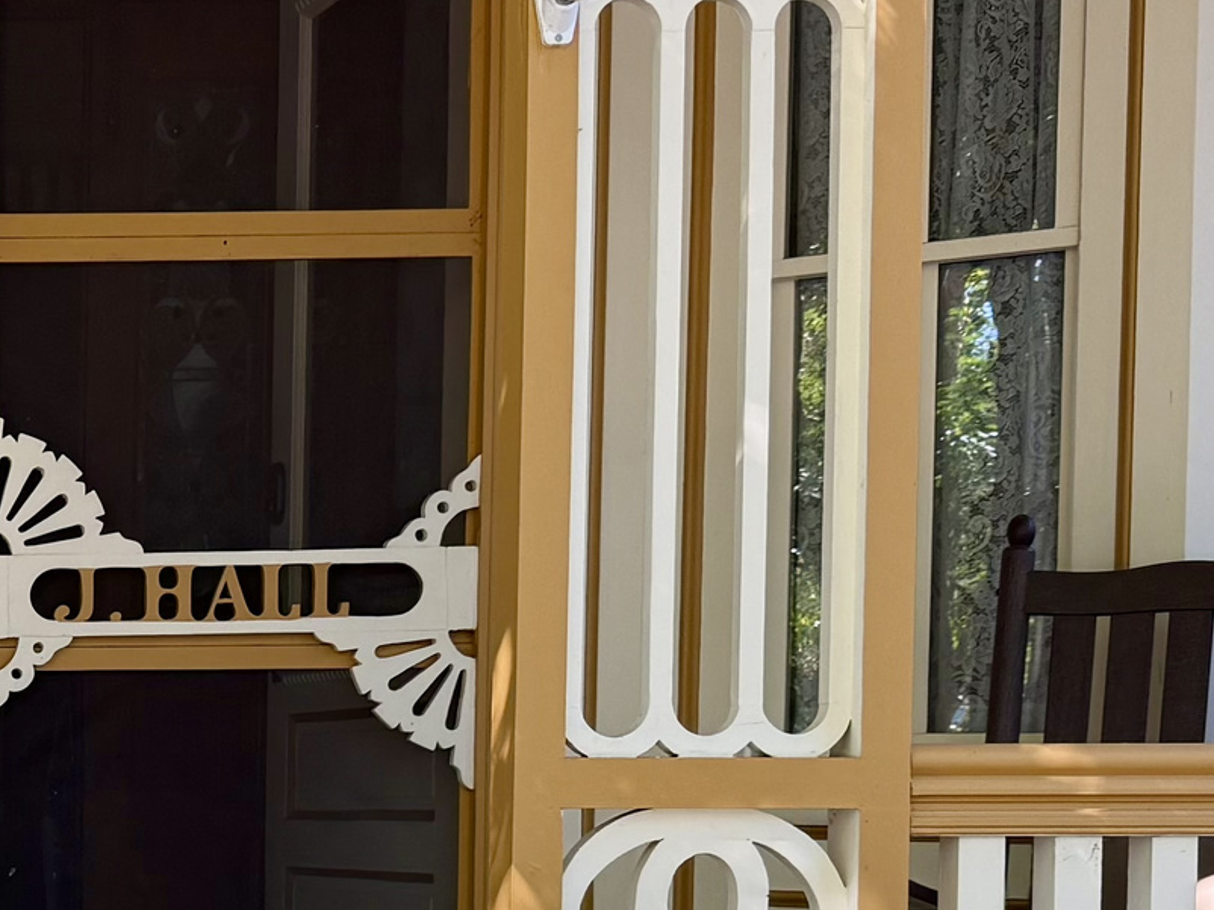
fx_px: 2980
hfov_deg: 20.7
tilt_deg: -3.3
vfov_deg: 17.0
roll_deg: +0.1
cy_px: 921
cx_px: -428
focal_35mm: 85
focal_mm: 6.76
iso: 100
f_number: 1.78
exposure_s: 1/265
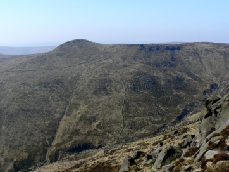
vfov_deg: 33.5
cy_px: 95
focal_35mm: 43
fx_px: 284
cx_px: 94
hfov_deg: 43.7
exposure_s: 1/400
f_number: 7.1
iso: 80
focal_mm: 6
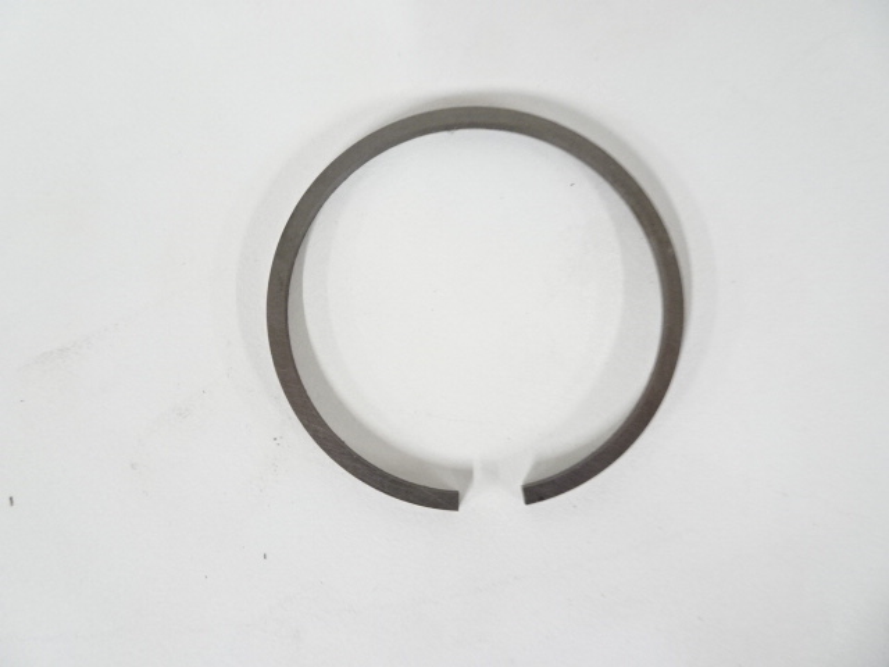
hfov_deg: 71.6
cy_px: 334
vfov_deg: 56.8
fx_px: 616
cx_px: 444
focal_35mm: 24
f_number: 3.5
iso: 800
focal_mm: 4.1
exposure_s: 1/10
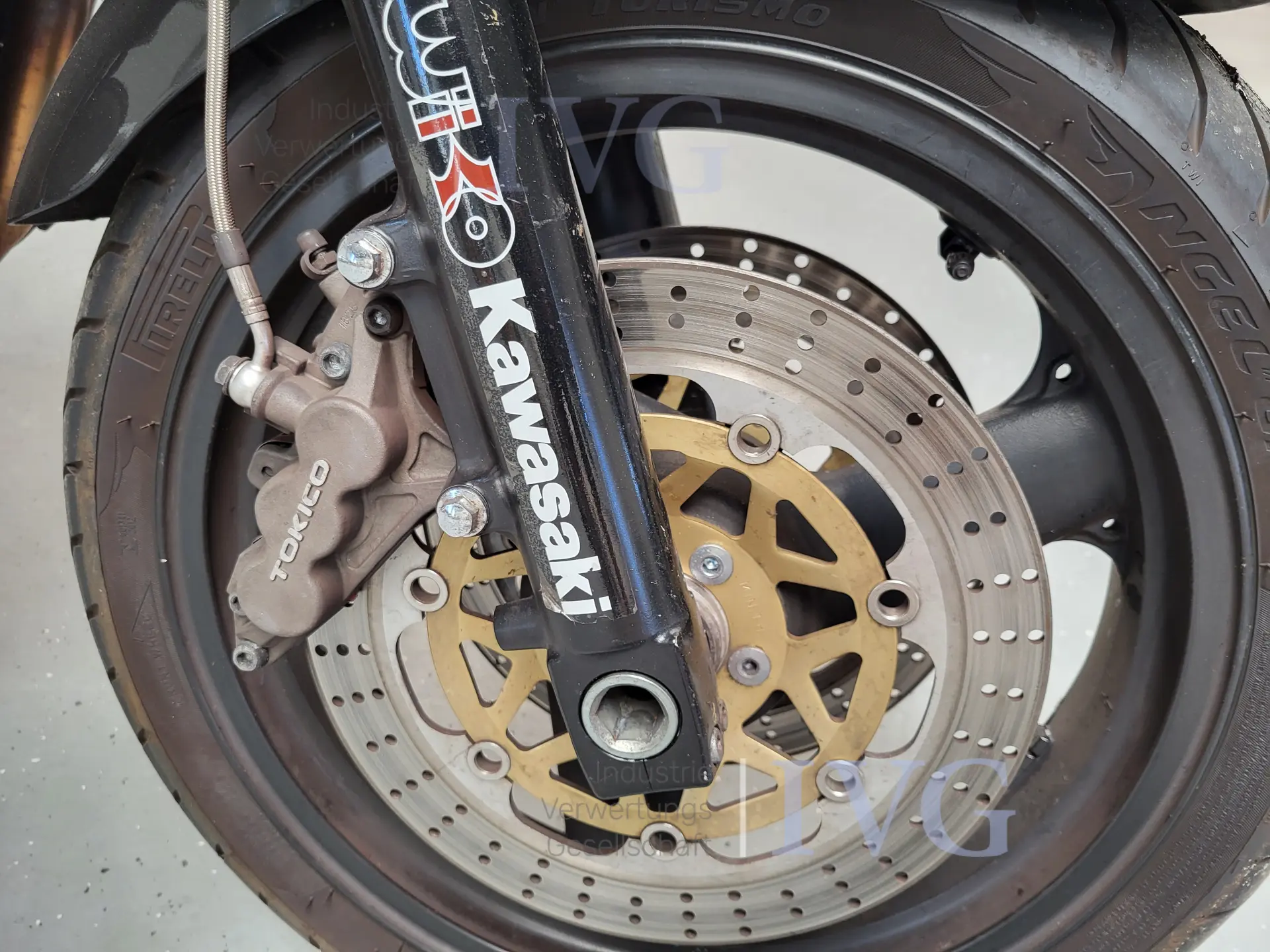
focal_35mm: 26
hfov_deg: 67.3
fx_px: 954
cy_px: 476
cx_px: 635
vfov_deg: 53.1
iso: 160
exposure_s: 1/100
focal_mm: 5.4
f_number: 1.8
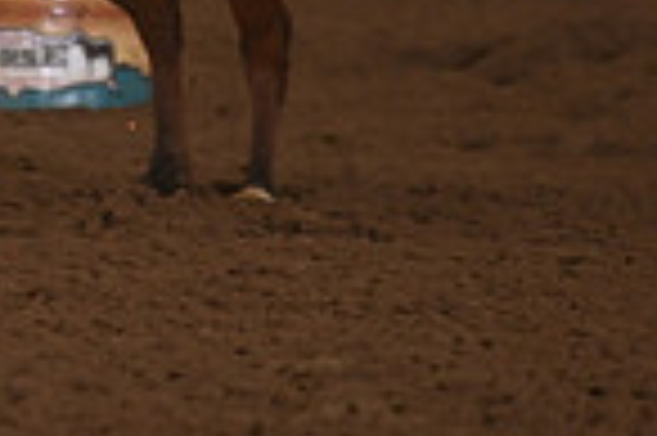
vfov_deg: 1.7
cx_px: -189
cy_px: -312
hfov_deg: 2.6
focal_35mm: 795
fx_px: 14492
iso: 2500
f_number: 2.8
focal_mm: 200
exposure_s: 1/500
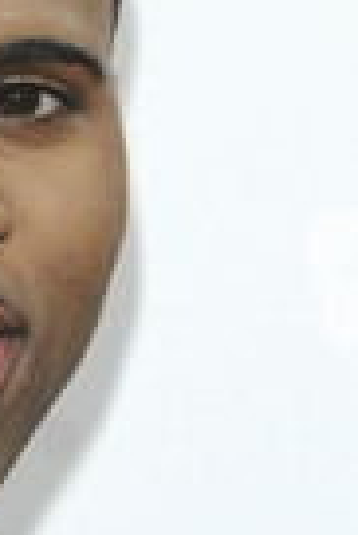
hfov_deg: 3.9
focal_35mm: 354
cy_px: 452
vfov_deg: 5.8
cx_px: -163
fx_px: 5267
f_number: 5
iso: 320
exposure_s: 1/160
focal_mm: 80
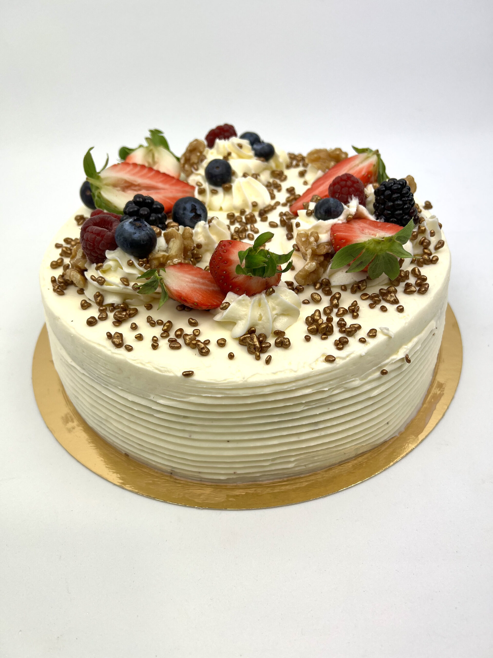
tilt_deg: -40.4
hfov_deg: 53.1
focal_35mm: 26
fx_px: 494
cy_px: 329
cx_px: 246
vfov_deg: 67.3
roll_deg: +5.3
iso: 50
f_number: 1.5
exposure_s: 1/389
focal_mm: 5.7
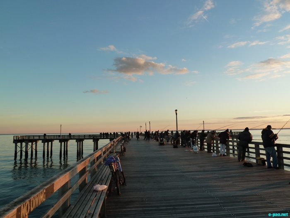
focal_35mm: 25
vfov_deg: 54.9
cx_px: 145
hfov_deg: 69.4
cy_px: 109
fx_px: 209
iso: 125
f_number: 4
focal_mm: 4.1
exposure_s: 1/160
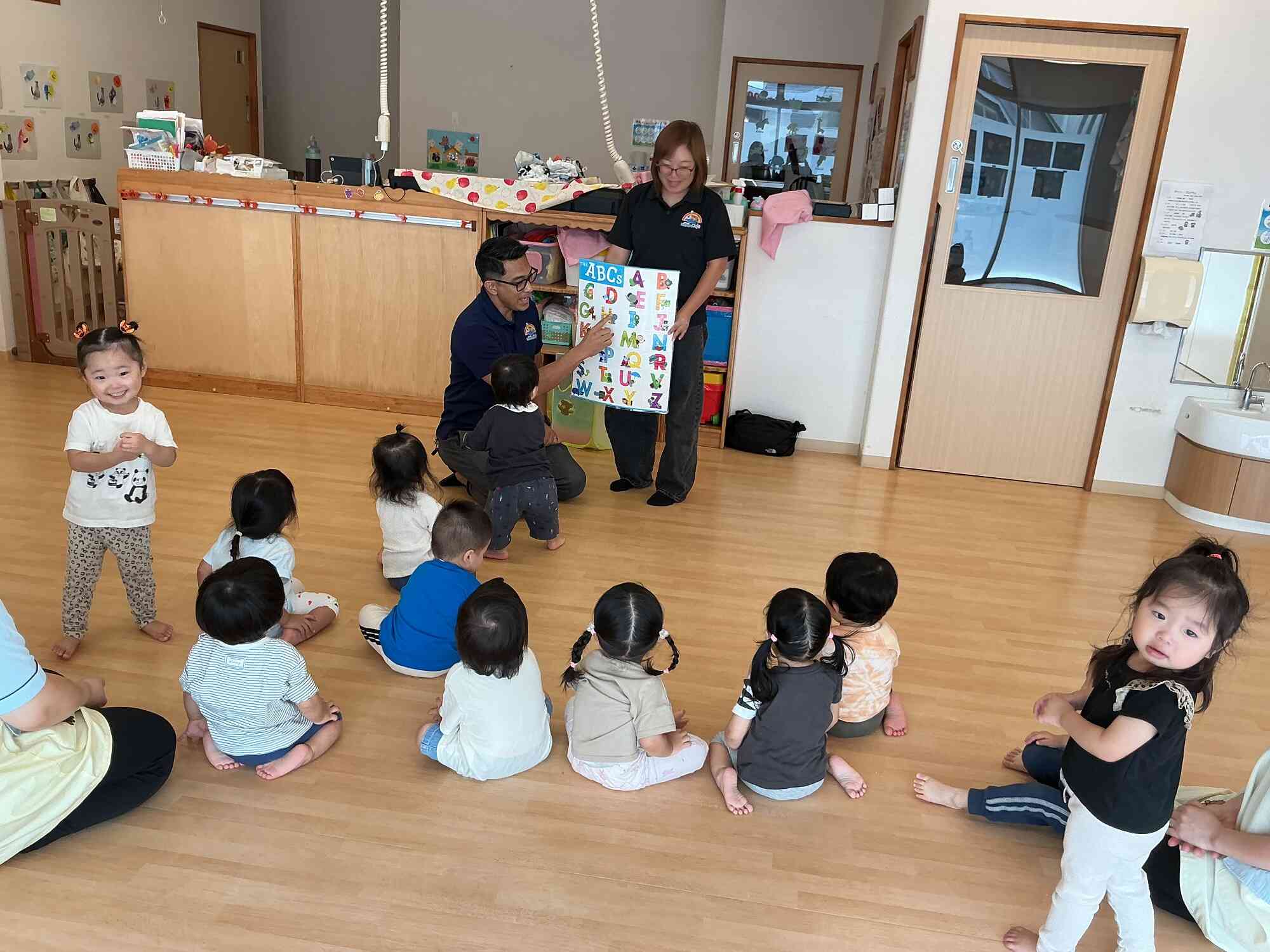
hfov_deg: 61.7
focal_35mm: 29
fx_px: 1064
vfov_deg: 48.2
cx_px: 635
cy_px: 476
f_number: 1.8
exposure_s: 1/120
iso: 25
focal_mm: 3
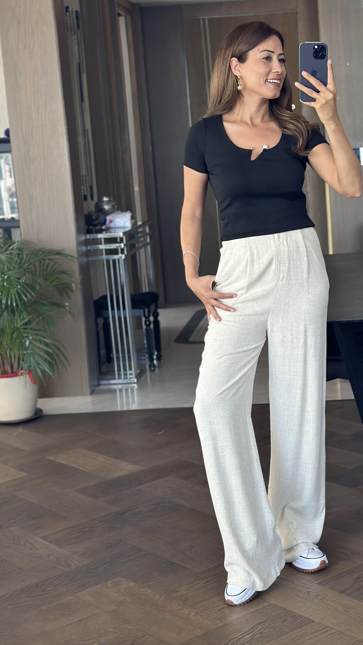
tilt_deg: -16.7
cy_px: 302
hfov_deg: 19.3
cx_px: 264
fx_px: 1061
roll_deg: +3.9
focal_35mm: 62
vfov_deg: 33.8
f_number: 1.78
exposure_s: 1/90
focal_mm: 6.86
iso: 125
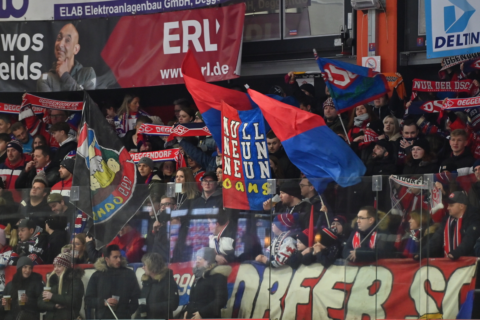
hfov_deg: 6.9
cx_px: 240
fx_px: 4000
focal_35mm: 300
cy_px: 160
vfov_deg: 4.6
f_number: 2.8
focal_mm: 200
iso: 1600
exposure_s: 1/250
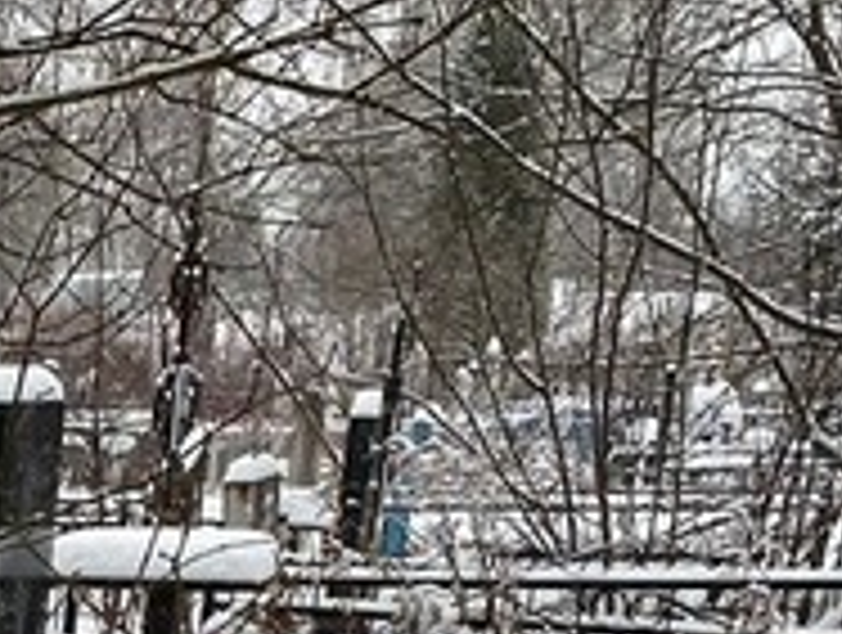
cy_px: 1637
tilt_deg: -9.7
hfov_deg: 12.0
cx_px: -977
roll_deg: +2.2
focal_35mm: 142
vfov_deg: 9.2
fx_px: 3461
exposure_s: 1/297
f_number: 1.8
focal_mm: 4.25
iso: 32
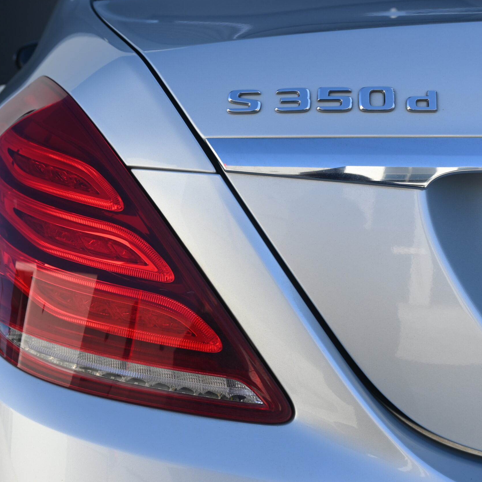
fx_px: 766
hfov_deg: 34.6
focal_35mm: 49
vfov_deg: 34.9
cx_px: 166
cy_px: 242
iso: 110
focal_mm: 25
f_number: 5.6
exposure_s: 1/250
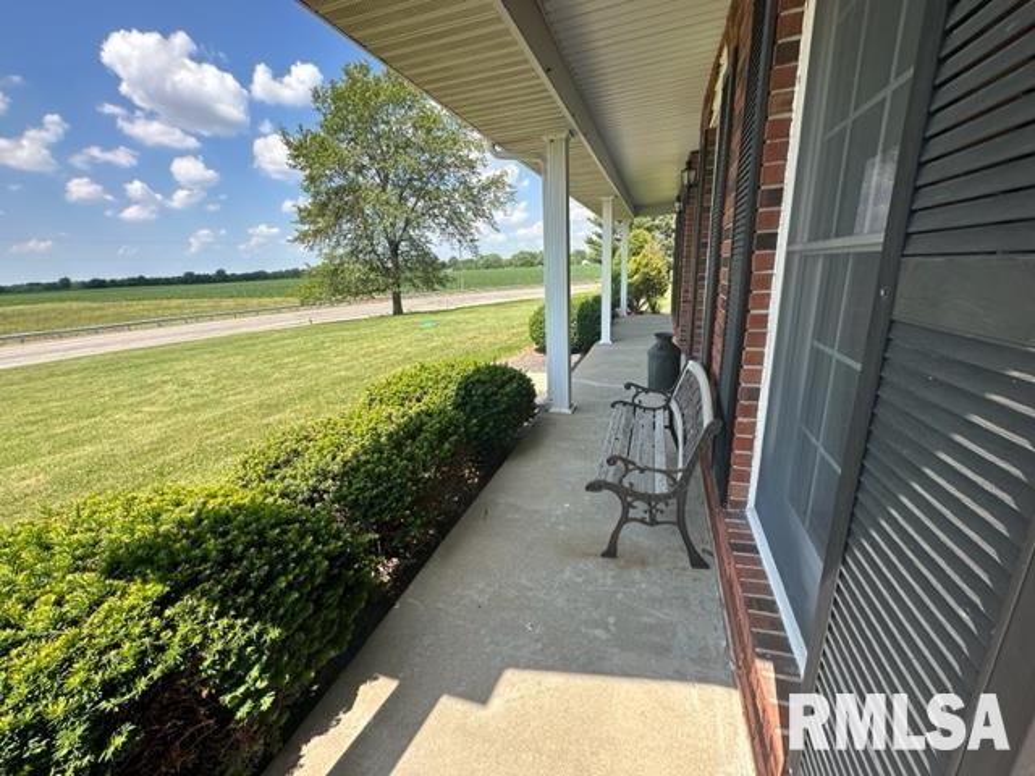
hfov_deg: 102.1
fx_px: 419
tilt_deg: -16.9
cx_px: 518
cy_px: 388
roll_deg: +2.5
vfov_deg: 85.7
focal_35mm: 14
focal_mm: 2.22
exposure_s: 1/903
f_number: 2.2
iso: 40
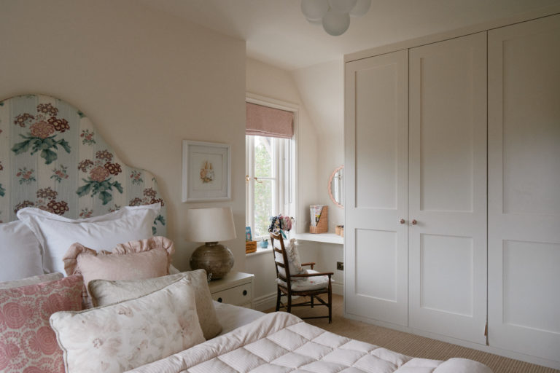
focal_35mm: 24
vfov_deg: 53.1
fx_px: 373
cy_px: 186
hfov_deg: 73.7
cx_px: 280
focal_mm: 16
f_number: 6.4
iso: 640
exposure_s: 1/50
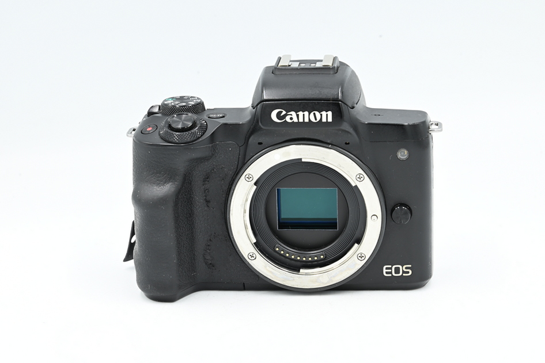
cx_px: 272
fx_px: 1438
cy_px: 182
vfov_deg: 14.4
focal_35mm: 95
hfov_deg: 21.5
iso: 200
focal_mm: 95
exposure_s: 1/15
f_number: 14
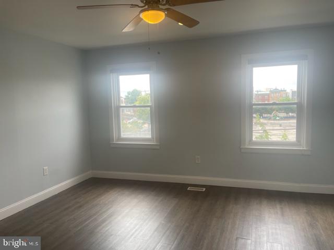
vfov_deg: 53.1
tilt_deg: -6.3
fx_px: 251
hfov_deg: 67.3
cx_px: 167
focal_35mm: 26
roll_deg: +0.8
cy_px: 125
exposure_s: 1/215
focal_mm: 5.1
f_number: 1.6
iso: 32
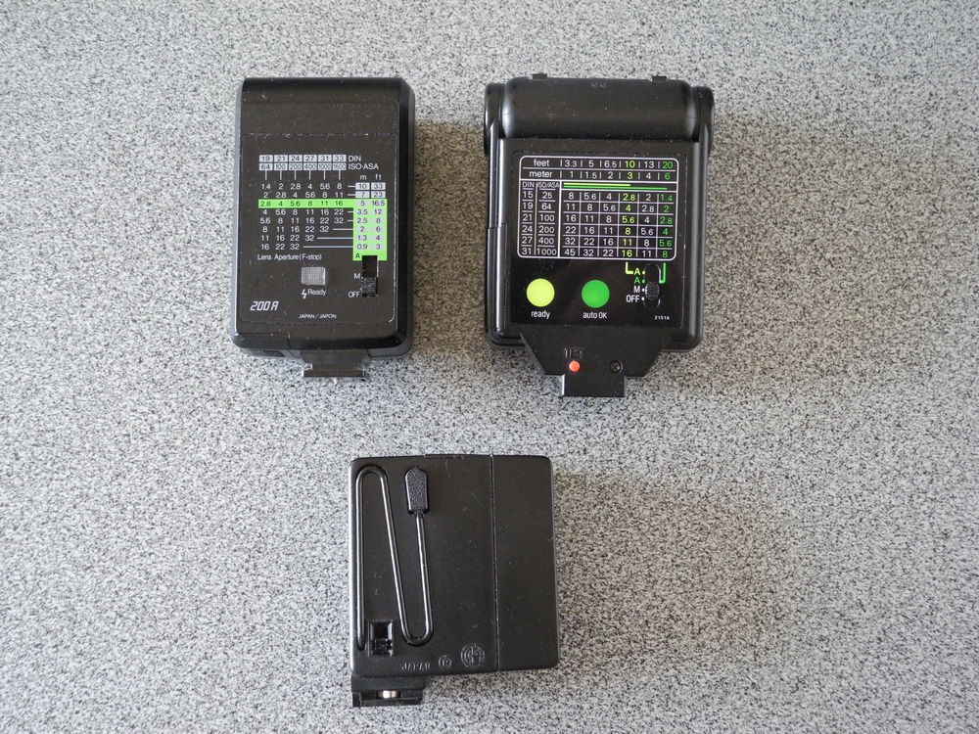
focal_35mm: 45
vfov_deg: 32.2
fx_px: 1273
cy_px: 367
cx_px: 490
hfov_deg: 42.1
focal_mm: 9.7
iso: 400
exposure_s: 1/10.8
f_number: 3.2
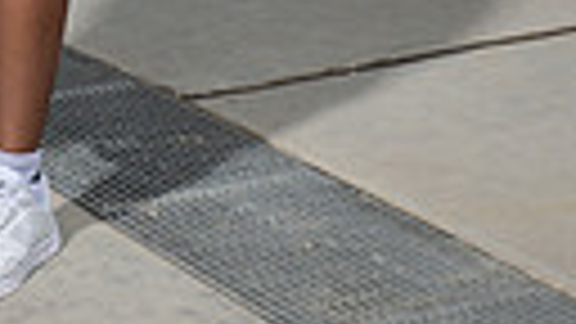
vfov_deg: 6.6
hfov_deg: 12.6
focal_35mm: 169
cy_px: -594
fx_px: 2581
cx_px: -14
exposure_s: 1/320
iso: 100
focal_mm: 46
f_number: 7.1
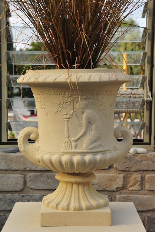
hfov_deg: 16.1
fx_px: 549
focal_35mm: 85
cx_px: 78
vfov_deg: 23.9
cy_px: 116
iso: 4000
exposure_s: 1/640
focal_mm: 85
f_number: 13
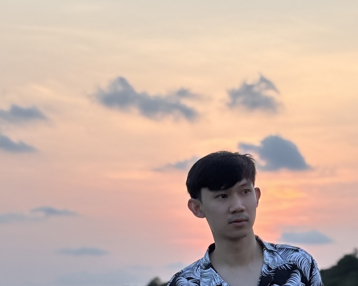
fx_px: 1420
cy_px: 305
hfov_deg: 14.3
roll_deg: -0.3
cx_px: 251
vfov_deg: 11.4
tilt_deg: -0.4
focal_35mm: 134
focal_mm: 5.96
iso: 32
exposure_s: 1/348
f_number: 1.6
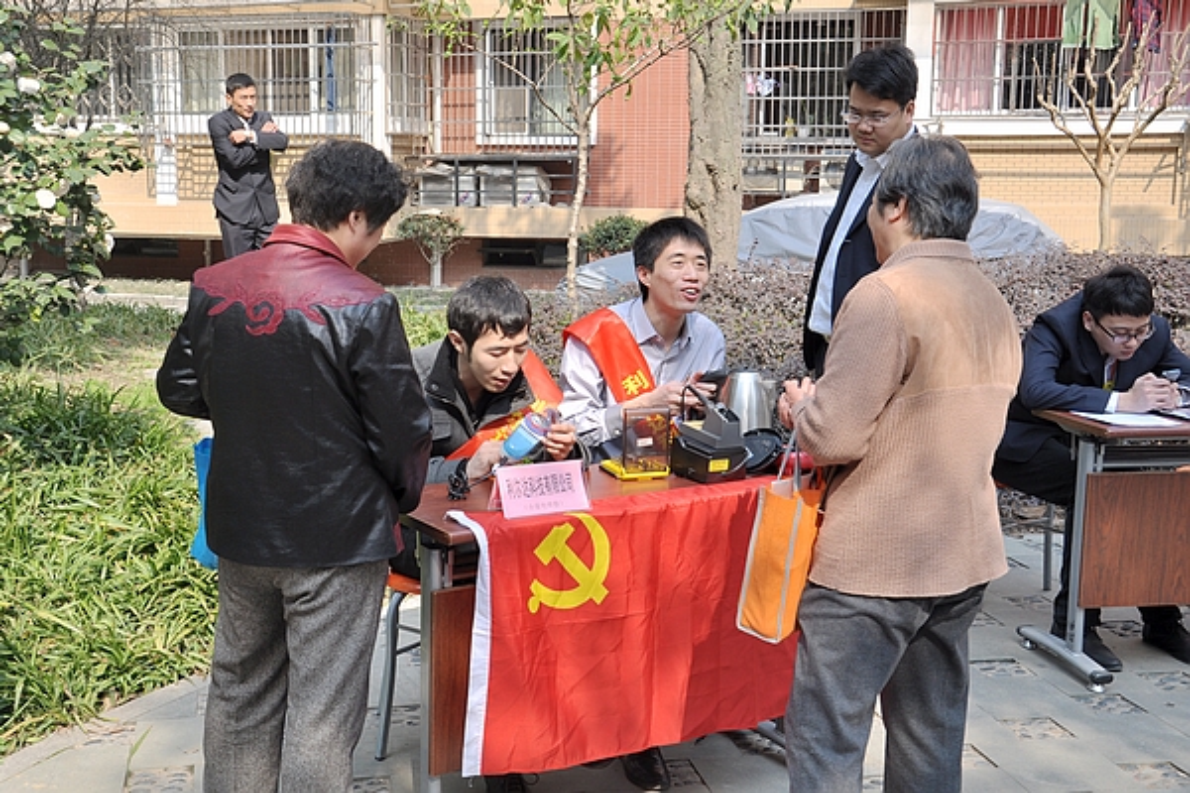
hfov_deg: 49.6
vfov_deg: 34.2
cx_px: 595
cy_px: 396
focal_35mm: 39
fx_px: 1289
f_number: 8
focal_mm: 26
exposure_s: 1/160
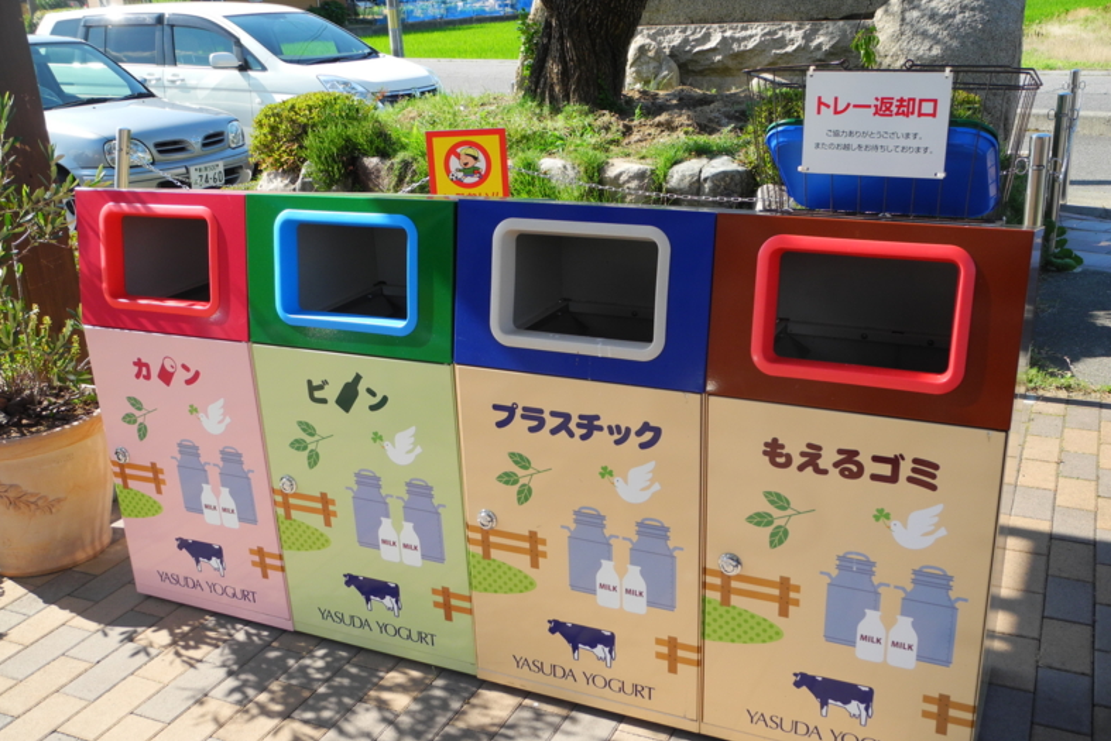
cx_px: 551
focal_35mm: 37
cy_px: 394
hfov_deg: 51.9
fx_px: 1142
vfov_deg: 35.9
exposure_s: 1/550
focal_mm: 7.4
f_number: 3.2
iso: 100
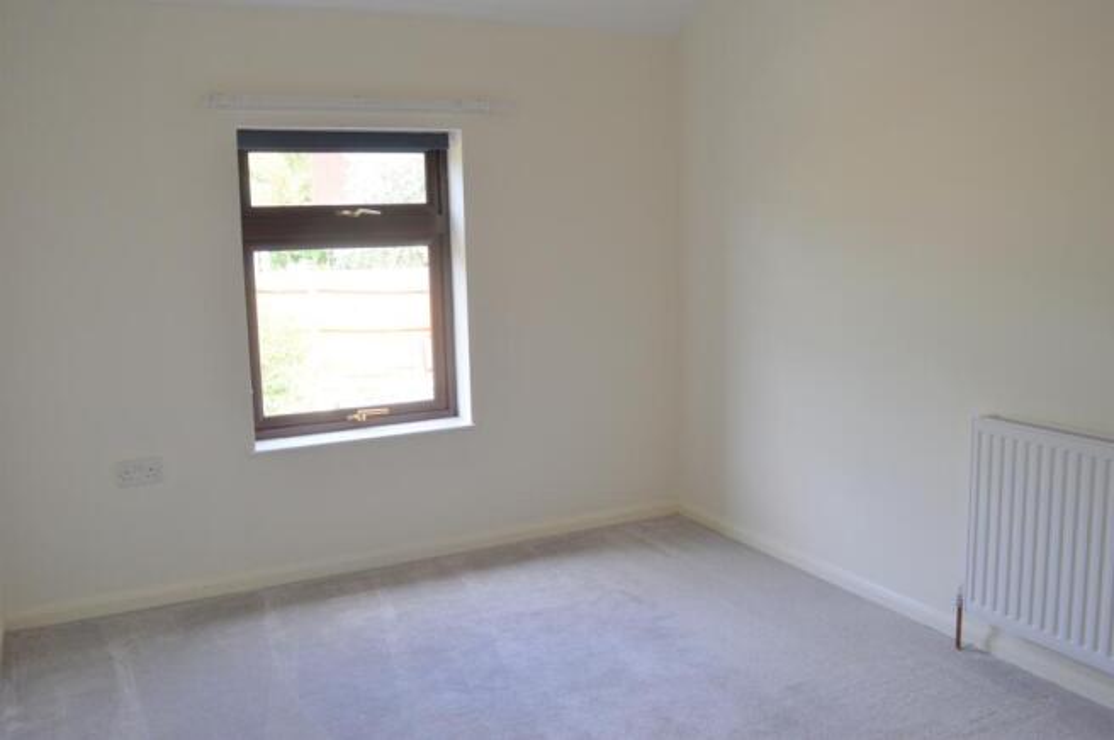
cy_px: 370
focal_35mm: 32
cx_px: 557
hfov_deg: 59.5
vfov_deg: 41.6
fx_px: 974
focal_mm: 21
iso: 360
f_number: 5.6
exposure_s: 1/125
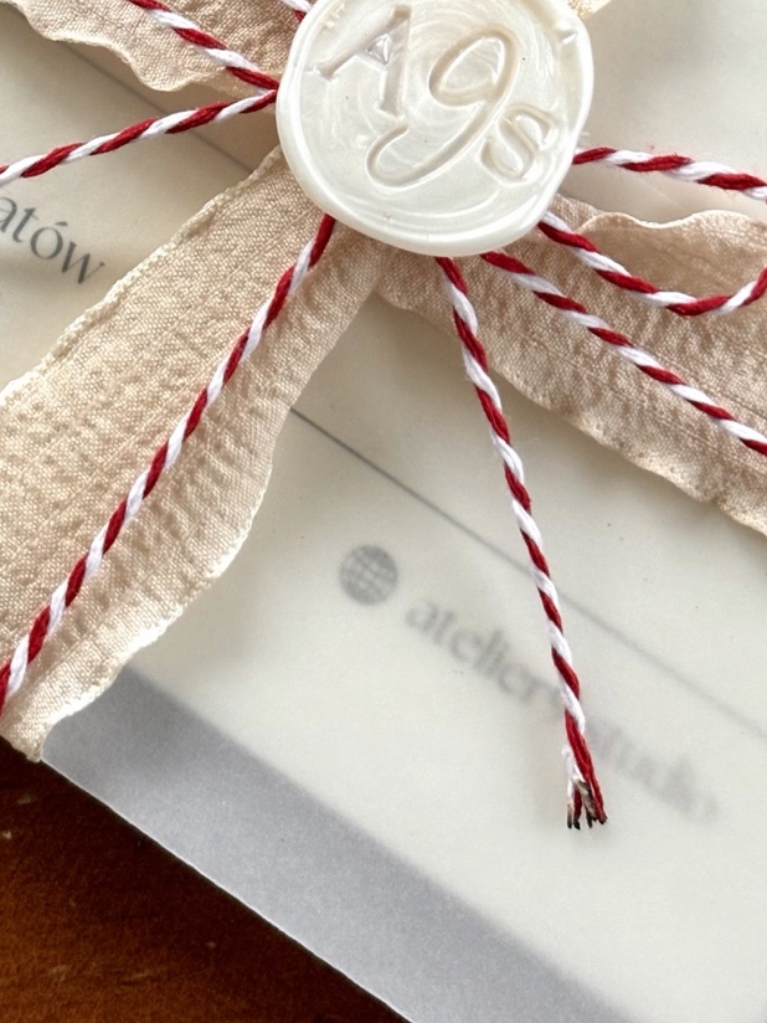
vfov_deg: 19.0
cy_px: 65
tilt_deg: -83.3
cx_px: 326
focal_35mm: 101
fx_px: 2984
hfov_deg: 14.6
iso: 64
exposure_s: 1/60
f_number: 1.6
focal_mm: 5.96
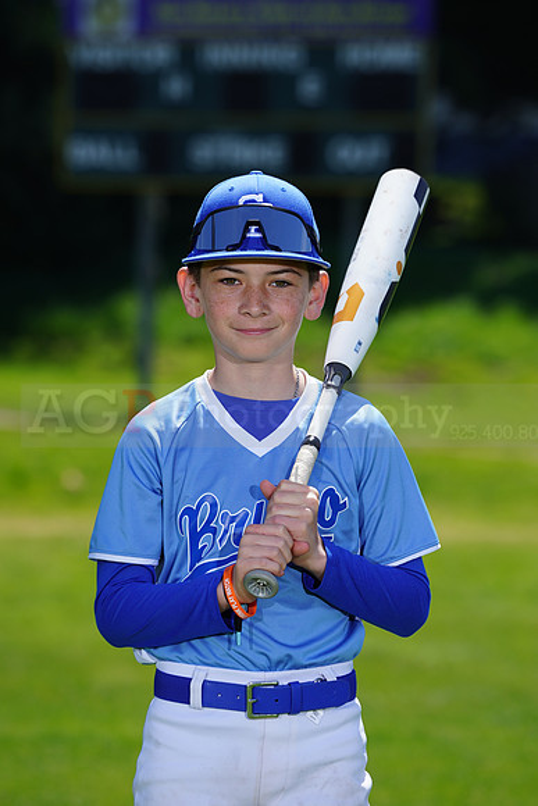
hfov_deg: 5.1
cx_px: 269
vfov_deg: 7.7
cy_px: 403
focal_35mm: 268
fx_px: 6004
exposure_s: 1/250
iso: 100
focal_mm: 268
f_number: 8
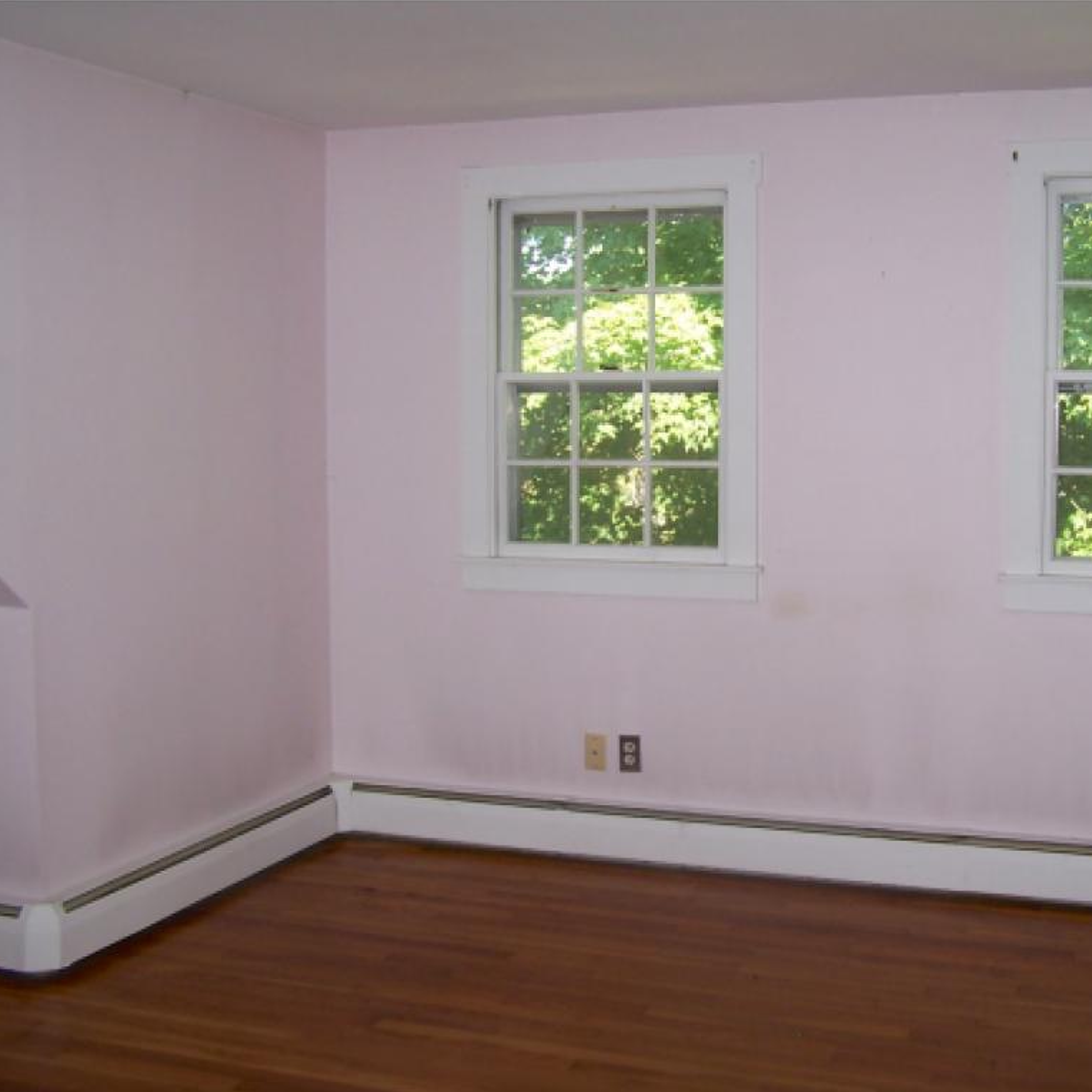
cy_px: 546
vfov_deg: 37.6
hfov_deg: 37.4
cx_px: 655
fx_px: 1606
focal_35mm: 45
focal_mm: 6.3
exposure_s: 1/60
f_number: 2.8
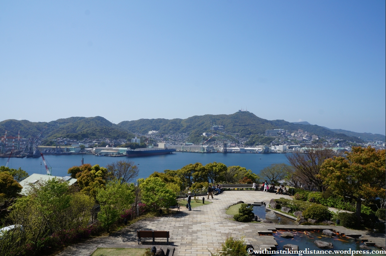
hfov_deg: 67.4
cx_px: 193
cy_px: 128
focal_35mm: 27
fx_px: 289
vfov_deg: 47.8
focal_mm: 18
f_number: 13
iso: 200
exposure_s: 1/320
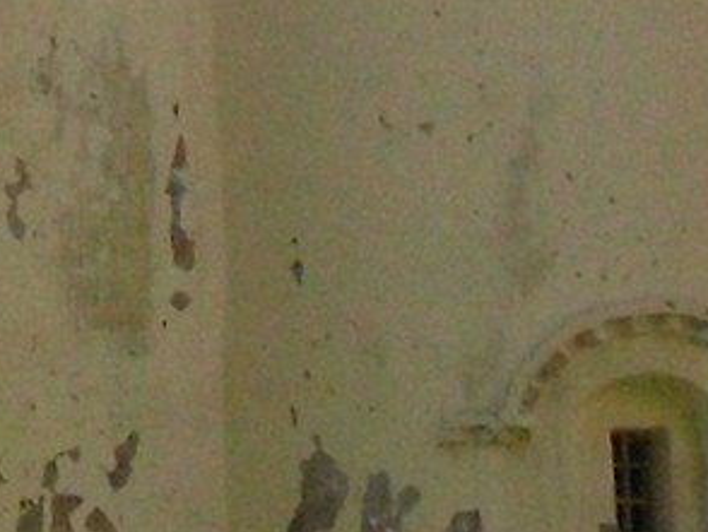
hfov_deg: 10.5
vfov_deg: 7.8
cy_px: -463
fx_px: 3787
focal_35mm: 185
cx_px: -163
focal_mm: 6.3
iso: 400
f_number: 8.4
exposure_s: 1/750
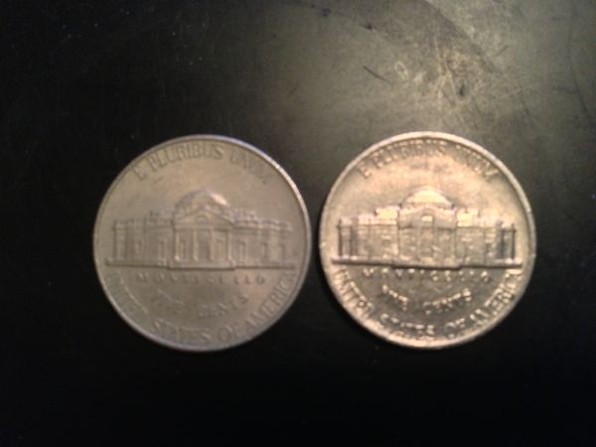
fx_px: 568
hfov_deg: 55.4
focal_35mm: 33
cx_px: 298
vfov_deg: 42.9
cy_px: 224
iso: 640
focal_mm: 4.13
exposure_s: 1/15
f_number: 2.4
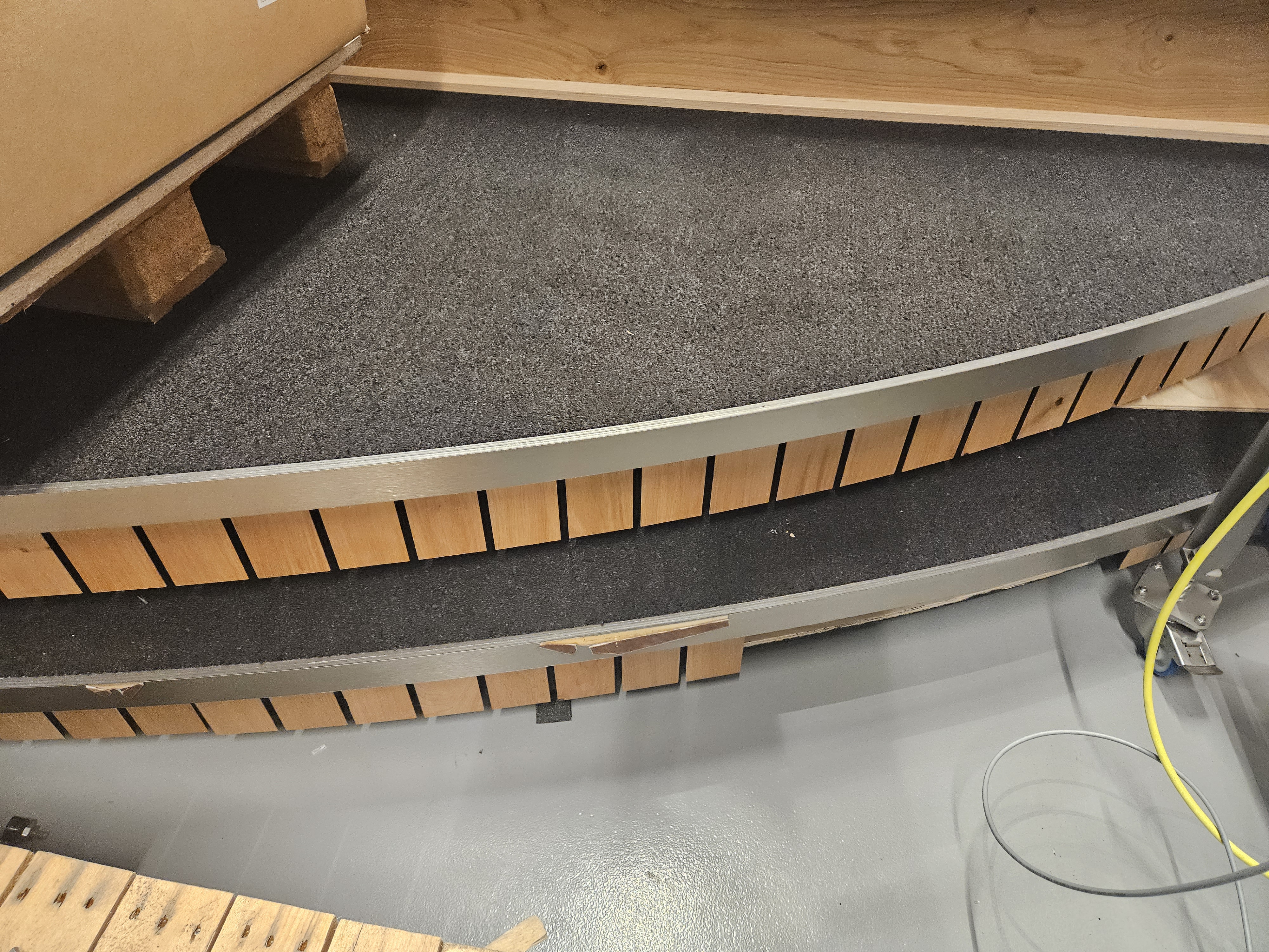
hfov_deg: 73.9
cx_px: 634
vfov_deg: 58.9
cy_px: 476
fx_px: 843
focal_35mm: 23
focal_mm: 5.4
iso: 800
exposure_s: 1/50
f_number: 1.8
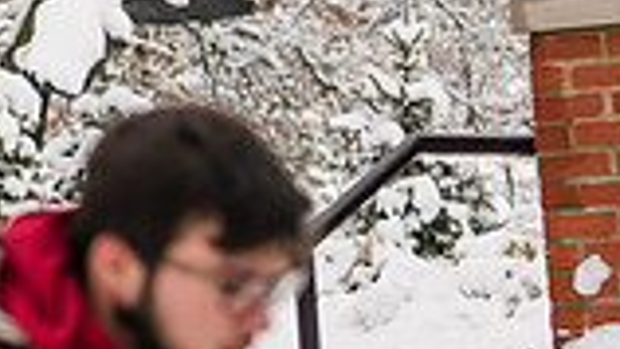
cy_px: -155
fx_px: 5690
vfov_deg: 3.5
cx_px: -447
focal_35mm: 346
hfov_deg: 6.1
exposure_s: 1/400
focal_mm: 90
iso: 160
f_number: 4
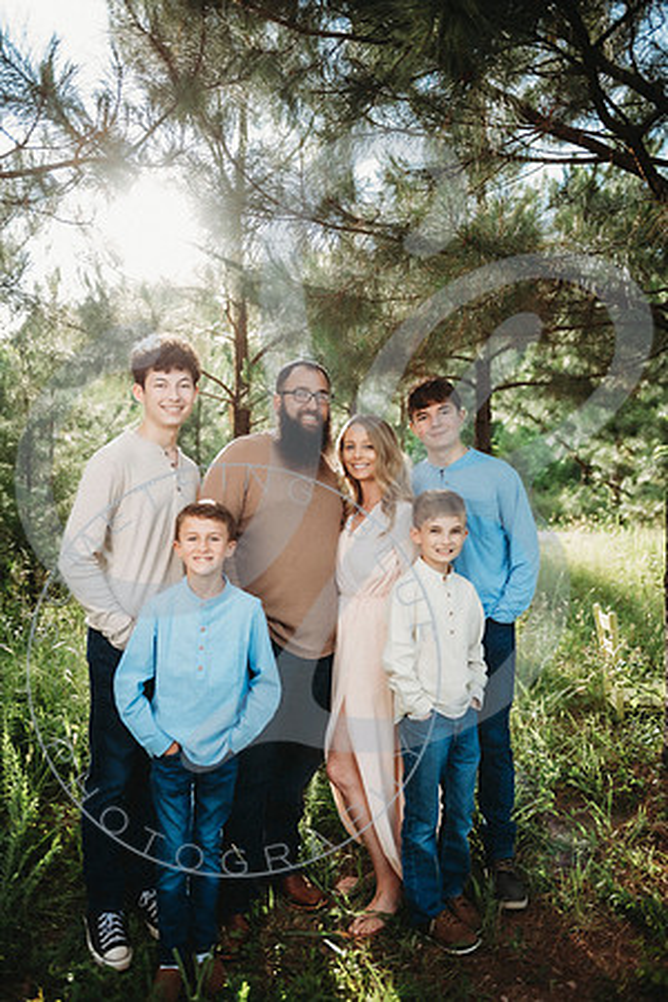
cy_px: 501
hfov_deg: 45.0
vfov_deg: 63.7
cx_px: 334
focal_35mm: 29
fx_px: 807
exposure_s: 1/200
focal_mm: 29
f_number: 2.8
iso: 80
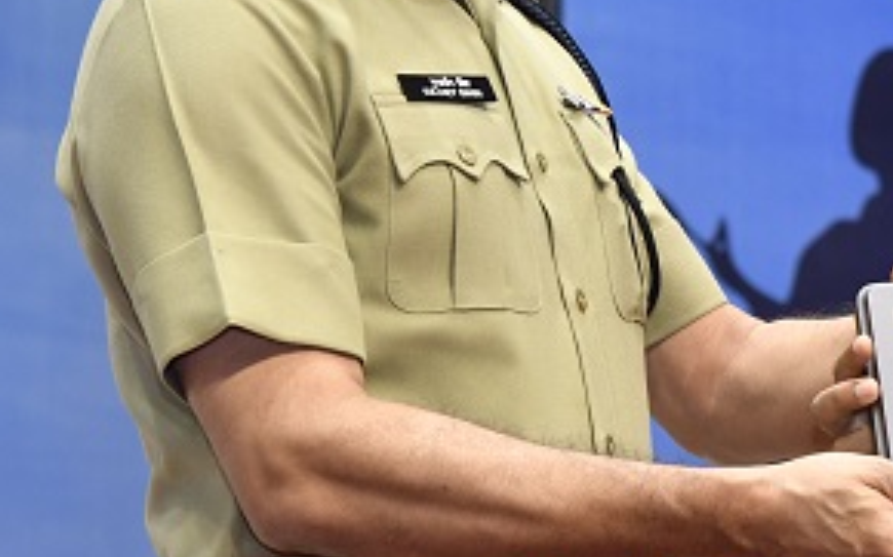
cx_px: 958
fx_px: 5522
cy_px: 43
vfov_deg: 5.8
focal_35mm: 227
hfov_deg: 9.2
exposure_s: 1/125
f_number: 5.6
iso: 2500
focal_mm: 85
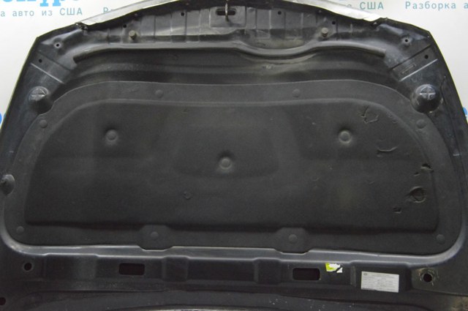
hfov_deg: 49.6
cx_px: 234
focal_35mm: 39
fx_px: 506
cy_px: 156
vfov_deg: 34.1
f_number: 20
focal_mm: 26
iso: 6400
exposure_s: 1/15
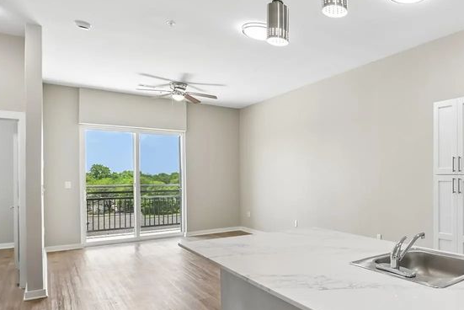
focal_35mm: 26
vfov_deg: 49.3
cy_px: 184
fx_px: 335
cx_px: 398
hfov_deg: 61.0
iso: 400
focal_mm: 14
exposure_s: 1/80
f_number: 8
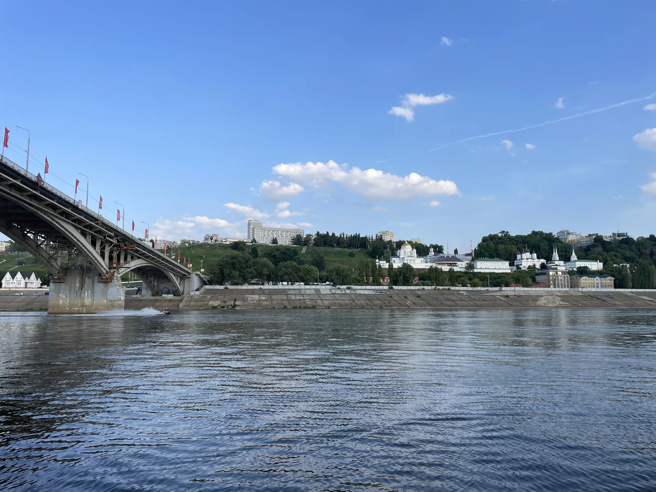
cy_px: 246
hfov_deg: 67.3
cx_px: 328
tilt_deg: +7.4
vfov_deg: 53.1
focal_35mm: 26
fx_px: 493
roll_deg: +0.0
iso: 32
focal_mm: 4.2
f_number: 1.6
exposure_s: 1/2053
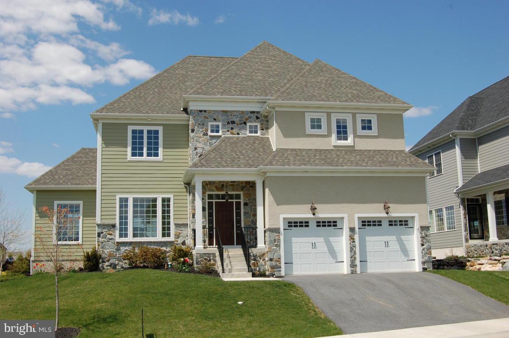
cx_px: 254
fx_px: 551
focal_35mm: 39
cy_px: 169
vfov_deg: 34.1
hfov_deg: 49.6
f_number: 10
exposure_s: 1/400
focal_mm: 26
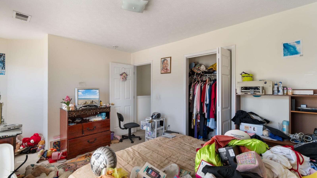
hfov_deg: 99.4
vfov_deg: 67.1
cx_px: 158
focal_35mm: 16
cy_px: 90
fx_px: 134
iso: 100
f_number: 4.5
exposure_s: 1/25
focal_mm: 10
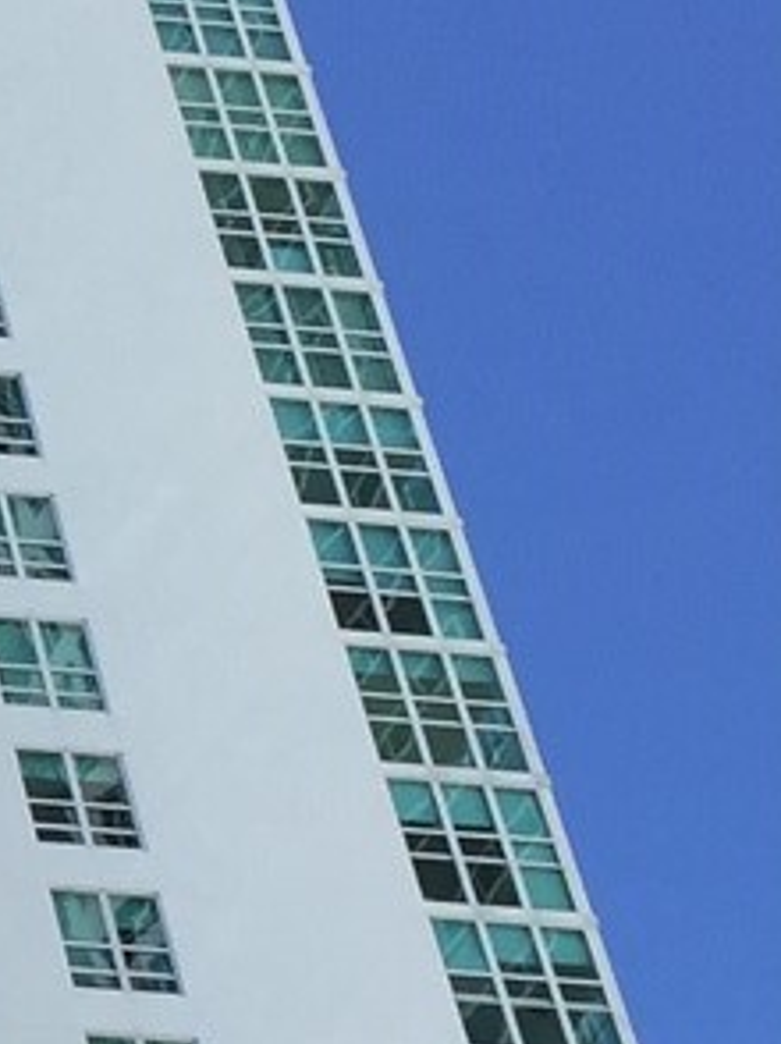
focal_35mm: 158
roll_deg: +0.4
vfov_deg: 12.5
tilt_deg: +42.5
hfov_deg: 8.3
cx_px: -1314
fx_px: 4760
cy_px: 678
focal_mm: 4.15
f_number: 2.2
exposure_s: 1/1721
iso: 32
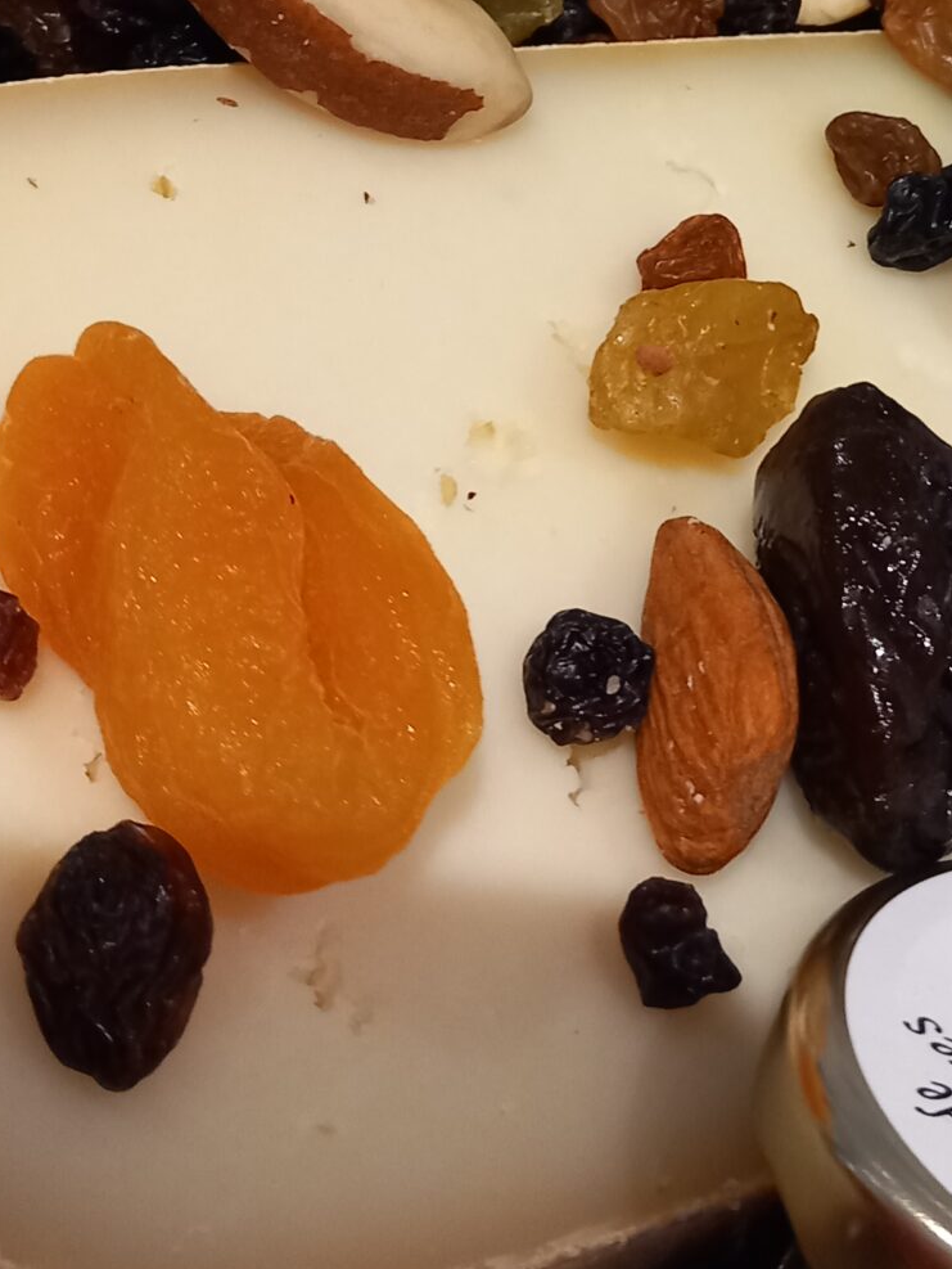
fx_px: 2565
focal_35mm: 70
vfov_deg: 26.1
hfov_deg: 20.4
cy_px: -45
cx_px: 955
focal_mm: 4
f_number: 1.8
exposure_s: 1/33.3
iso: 200
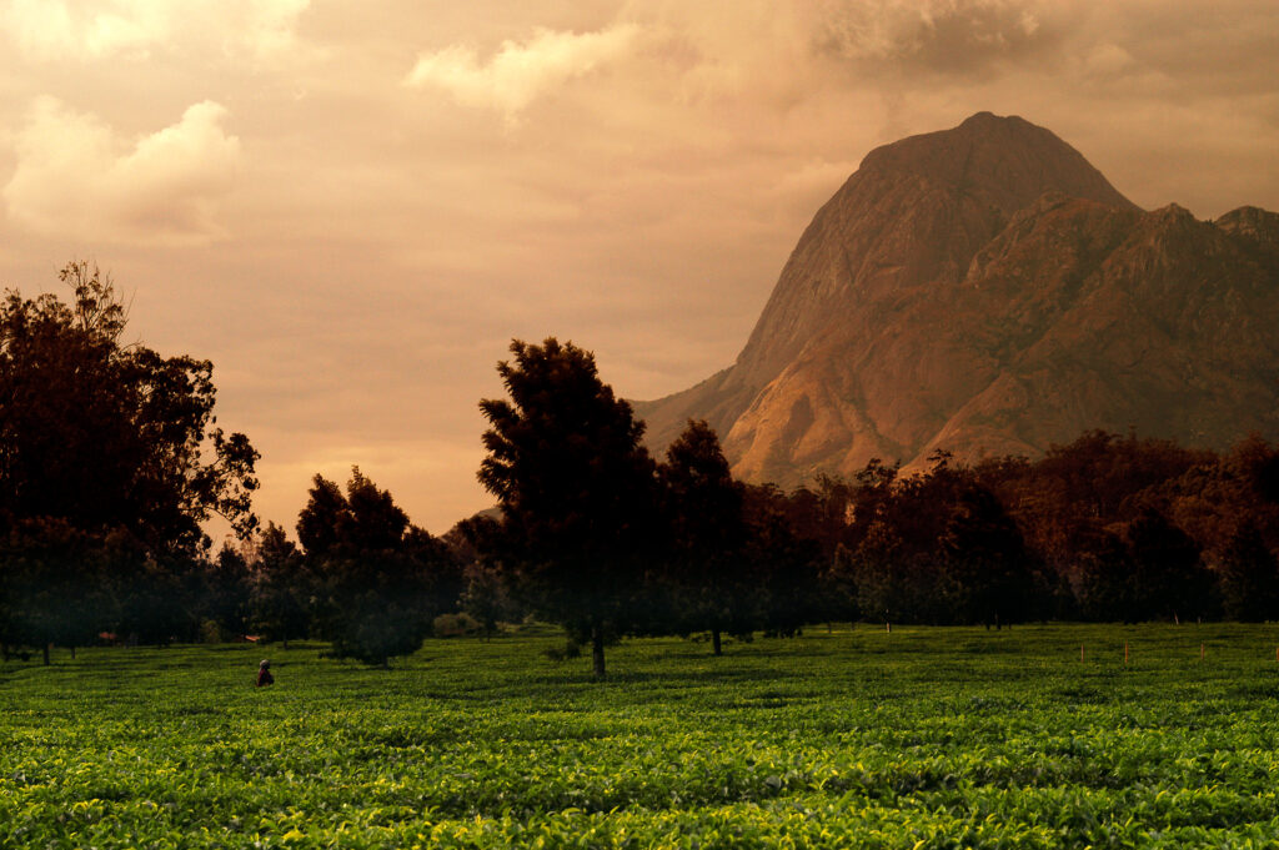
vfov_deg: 13.0
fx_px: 3727
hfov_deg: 19.5
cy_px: 425
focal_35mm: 105
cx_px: 640
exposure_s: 1/200
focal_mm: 70
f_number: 8
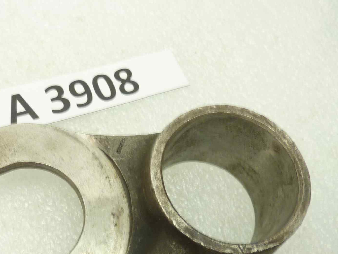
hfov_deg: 40.5
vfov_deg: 31.2
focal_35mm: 46
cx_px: 102
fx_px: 449
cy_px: 178
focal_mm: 4.1
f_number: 3.3
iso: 80
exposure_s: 1/15
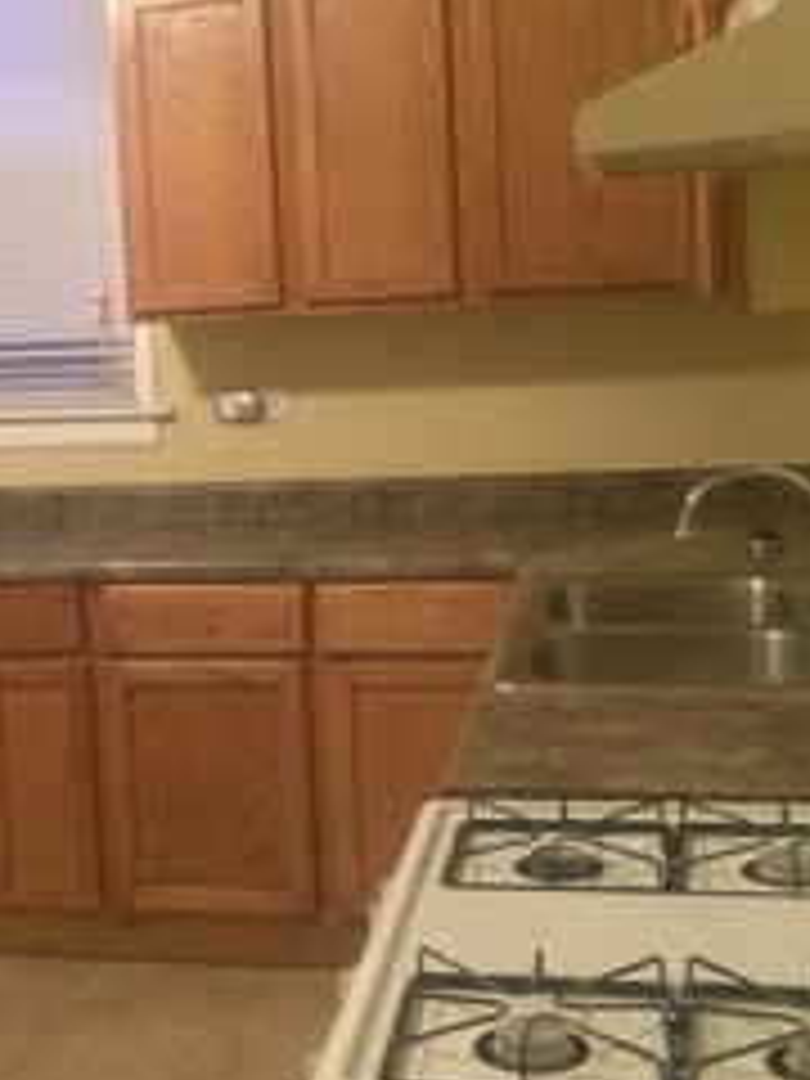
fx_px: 1810
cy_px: 459
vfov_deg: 33.2
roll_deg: +3.0
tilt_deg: -7.4
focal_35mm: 58
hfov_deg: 24.8
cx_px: 153
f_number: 2.2
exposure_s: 1/25
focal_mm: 4.15
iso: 320
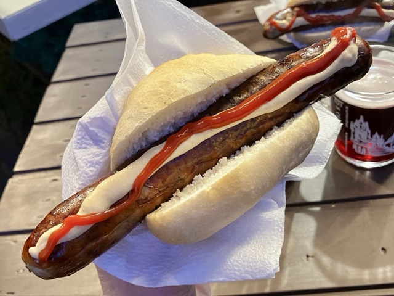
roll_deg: -0.9
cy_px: 148
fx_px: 319
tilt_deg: -43.5
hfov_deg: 63.4
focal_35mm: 28
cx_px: 197
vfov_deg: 49.7
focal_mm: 3.99
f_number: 1.8
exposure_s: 1/50
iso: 160
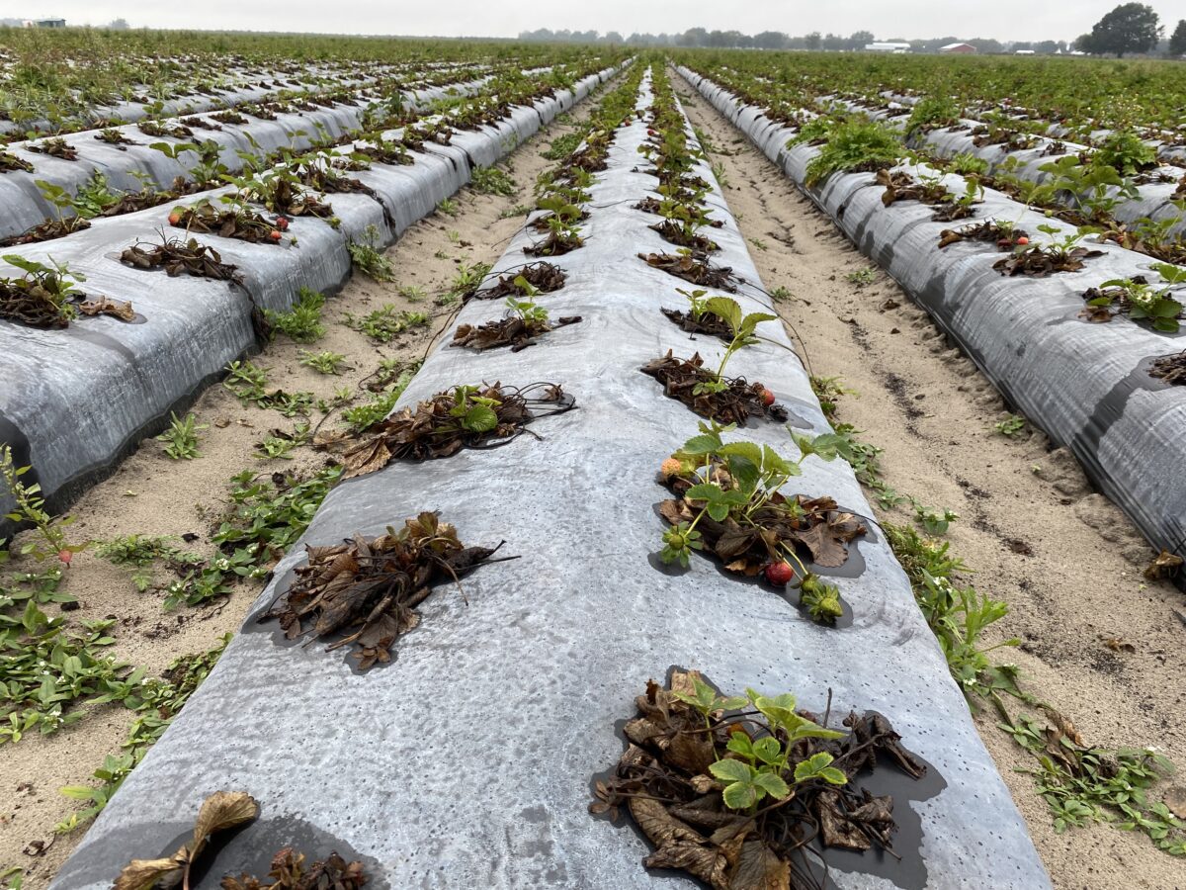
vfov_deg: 53.1
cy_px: 445
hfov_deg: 67.3
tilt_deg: -23.3
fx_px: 891
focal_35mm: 26
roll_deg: -0.9
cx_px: 593
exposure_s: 1/390
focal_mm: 4.25
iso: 32
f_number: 1.8
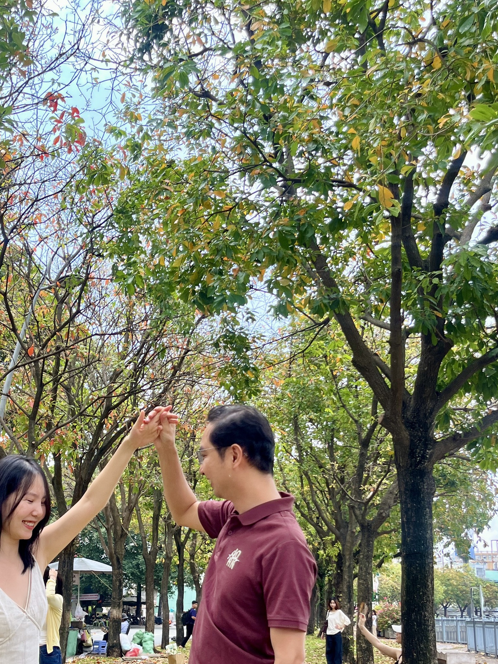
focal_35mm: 43
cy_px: 485
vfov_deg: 42.7
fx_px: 825
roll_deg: +1.3
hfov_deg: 32.9
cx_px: 120
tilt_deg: +8.0
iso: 50
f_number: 1.6
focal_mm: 5.1
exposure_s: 1/602
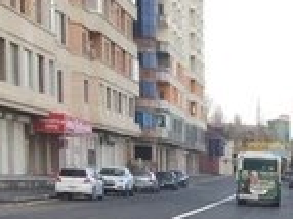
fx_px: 1133
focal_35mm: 134
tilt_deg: -11.6
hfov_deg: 13.6
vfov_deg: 10.2
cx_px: 479
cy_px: 429
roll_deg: -1.5
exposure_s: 1/316
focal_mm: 4.15
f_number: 2.2
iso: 32
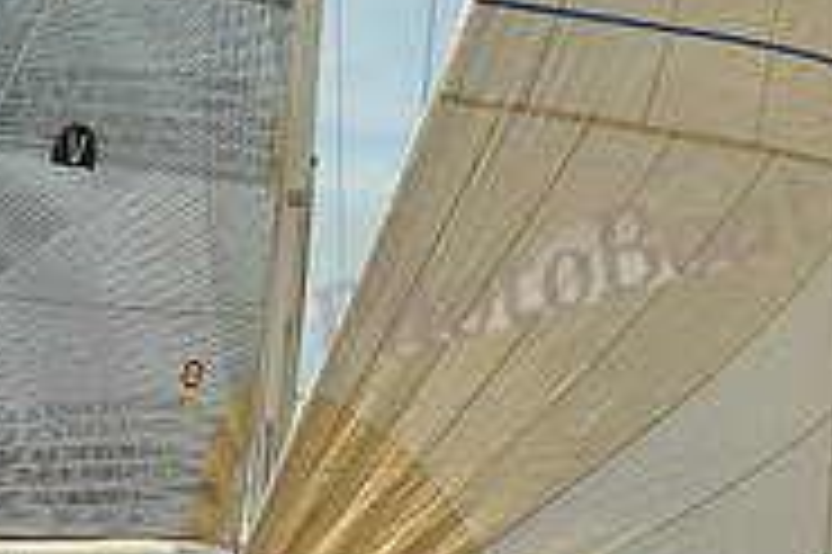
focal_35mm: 220
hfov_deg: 9.3
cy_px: 556
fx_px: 5080
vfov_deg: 6.2
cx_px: 81
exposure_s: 1/1250
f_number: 7.1
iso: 320
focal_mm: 70
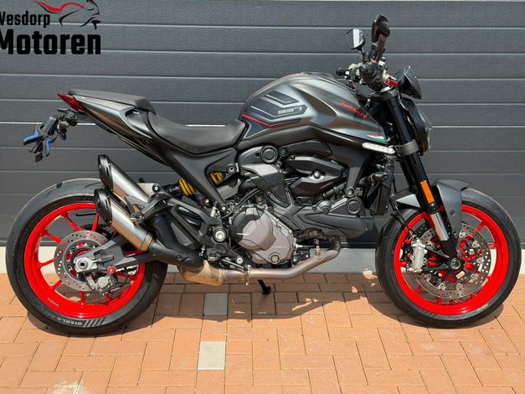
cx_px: 261
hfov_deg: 38.9
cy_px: 200
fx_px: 743
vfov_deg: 29.7
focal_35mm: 49
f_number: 1.78
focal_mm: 6.76
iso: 64
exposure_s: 1/2273
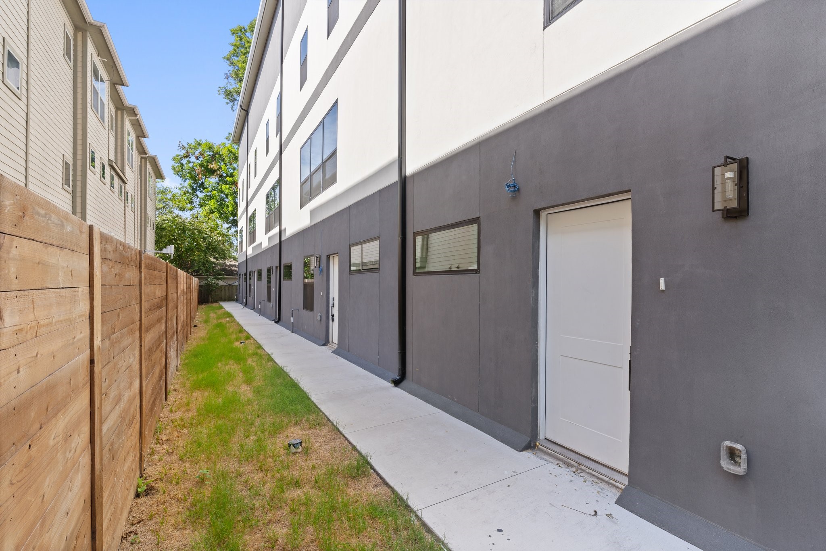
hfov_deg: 93.3
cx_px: 413
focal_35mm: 17
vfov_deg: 70.5
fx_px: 390
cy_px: 276
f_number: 9.5
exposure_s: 1/15
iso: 250
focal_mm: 17
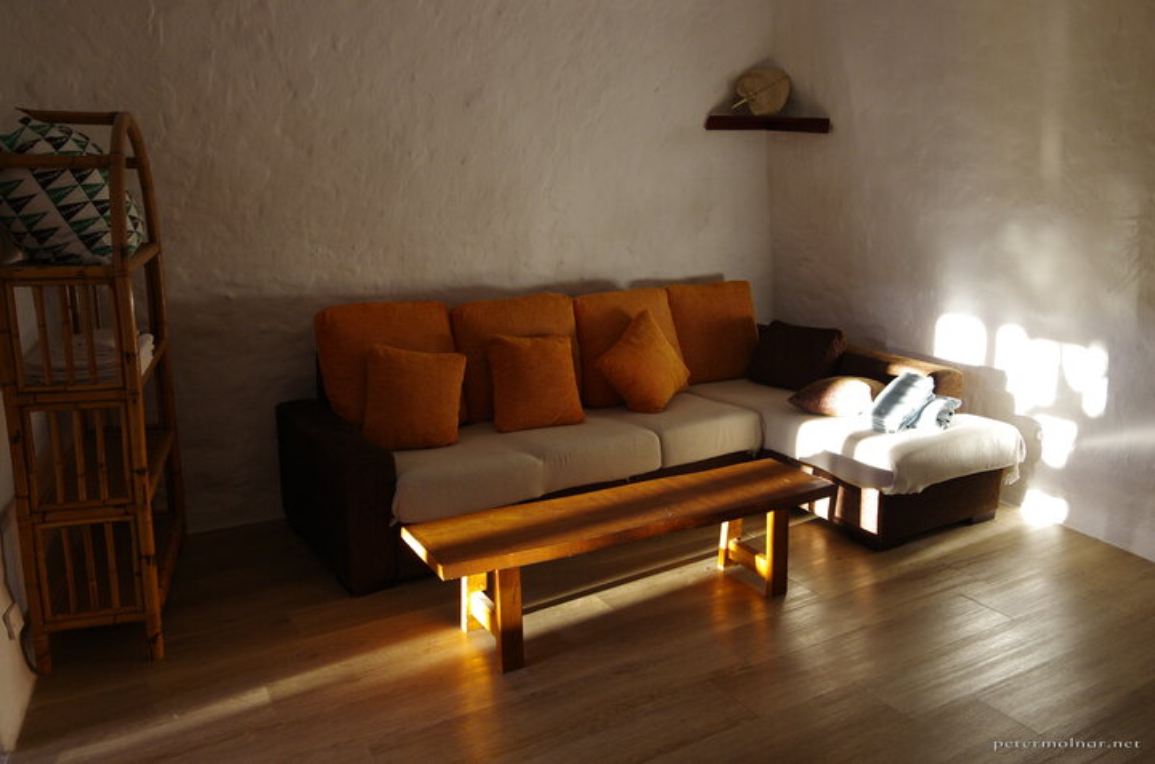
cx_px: 578
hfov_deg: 67.5
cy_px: 382
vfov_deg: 47.7
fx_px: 864
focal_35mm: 27
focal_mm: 18
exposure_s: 1/25
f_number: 5.6
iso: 800
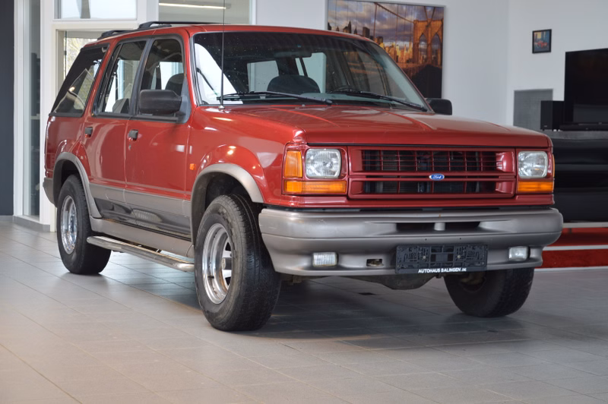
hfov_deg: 27.0
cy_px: 202
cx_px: 304
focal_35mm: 75
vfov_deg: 18.2
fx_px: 1266
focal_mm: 50
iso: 400
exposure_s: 1/20
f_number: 5
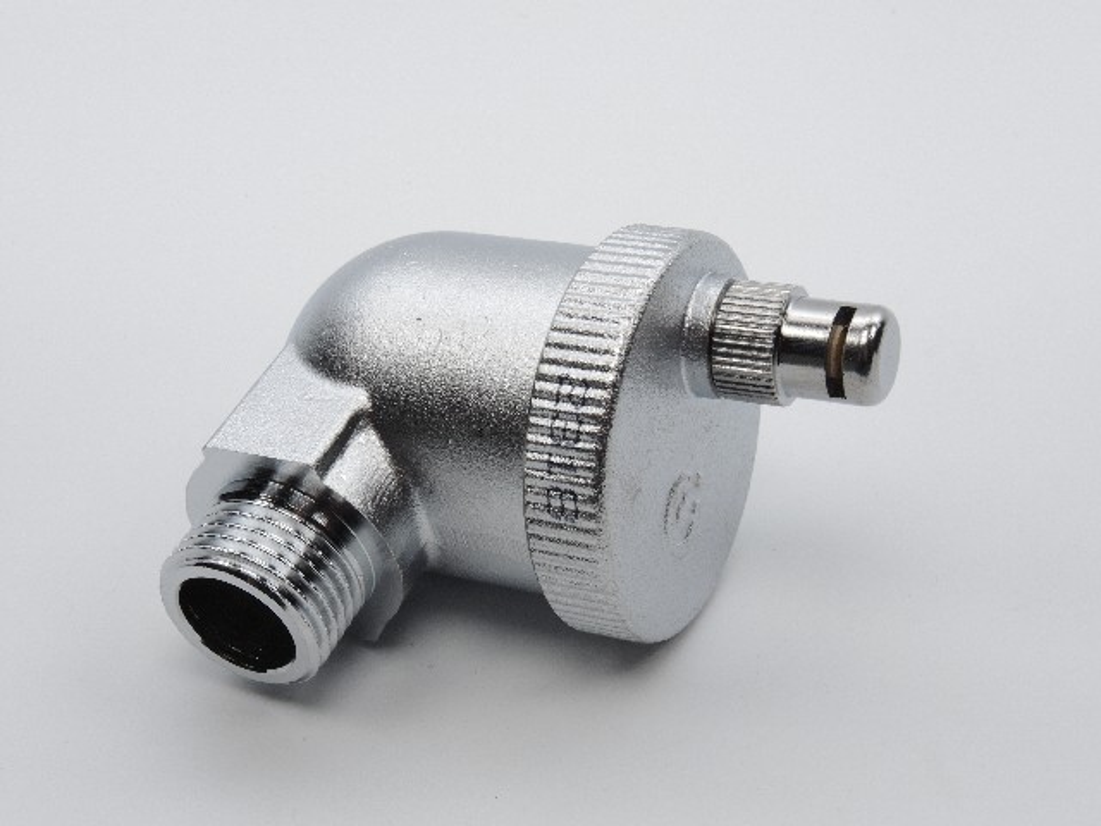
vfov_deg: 25.2
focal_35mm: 58
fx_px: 1845
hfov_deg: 33.2
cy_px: 413
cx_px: 550
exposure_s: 1/100
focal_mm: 12.5
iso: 100
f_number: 8
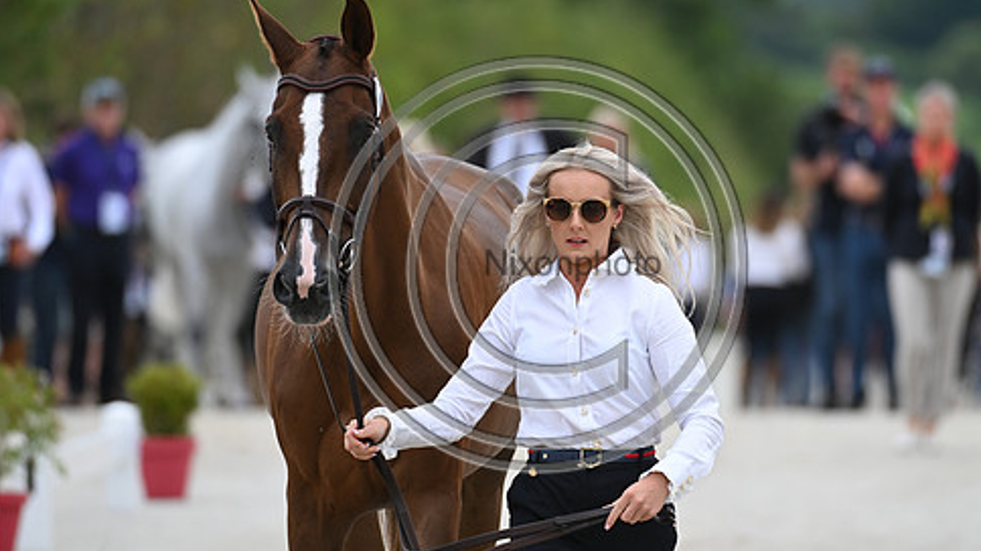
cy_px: 236
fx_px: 13055
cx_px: 515
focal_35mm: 502
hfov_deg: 4.3
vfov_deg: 2.4
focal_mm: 400
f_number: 5.6
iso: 500
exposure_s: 1/1600
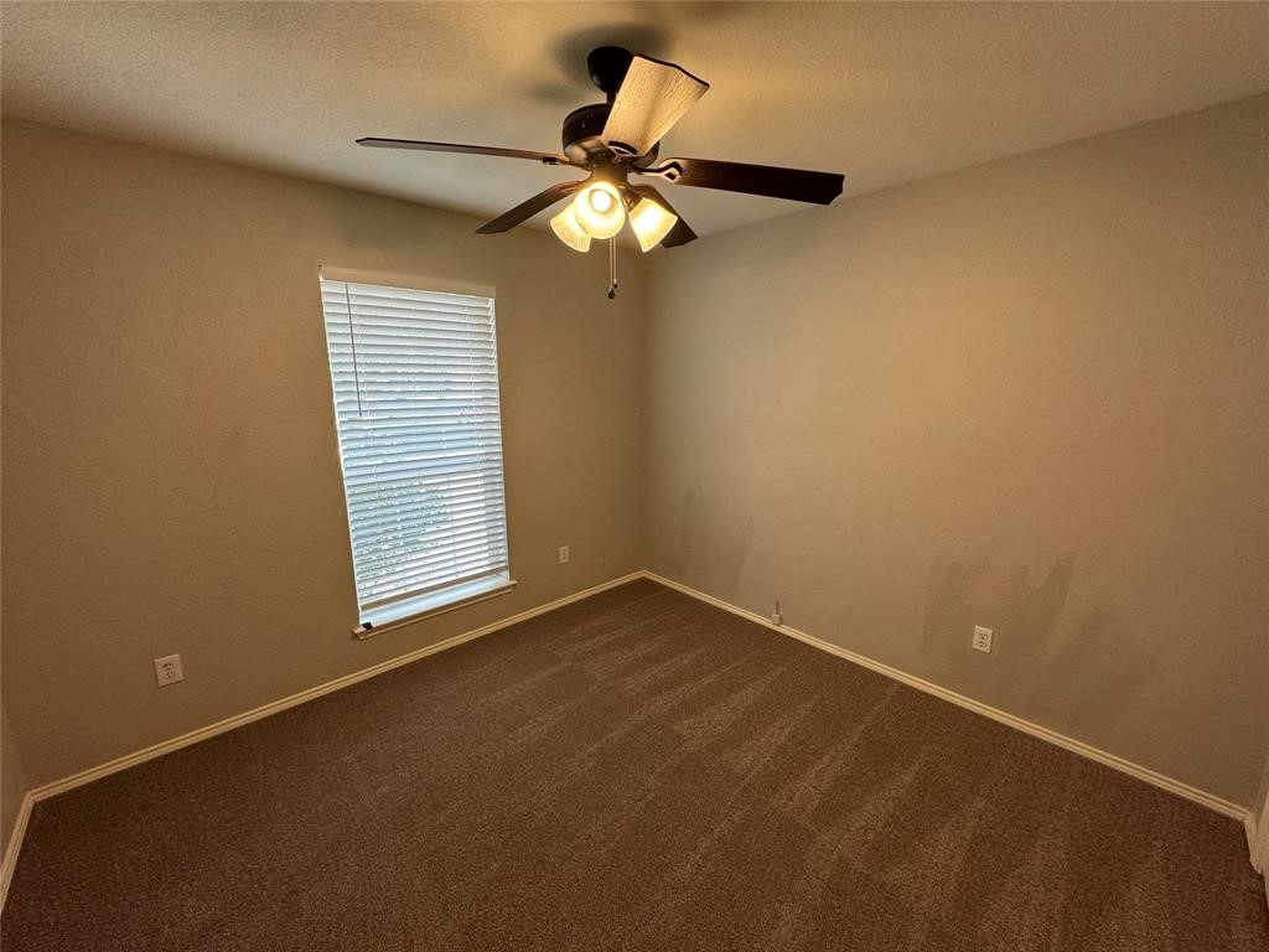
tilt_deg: -11.1
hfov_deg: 102.1
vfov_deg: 85.7
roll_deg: +0.1
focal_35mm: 14
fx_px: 513
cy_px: 476
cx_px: 634
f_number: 2.2
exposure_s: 1/60
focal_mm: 2.22
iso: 160
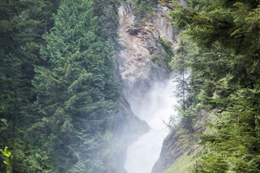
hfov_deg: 24.5
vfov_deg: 16.6
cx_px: 188
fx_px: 592
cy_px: 120
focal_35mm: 82
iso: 500
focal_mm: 30.2
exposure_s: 1/800
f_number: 3.2
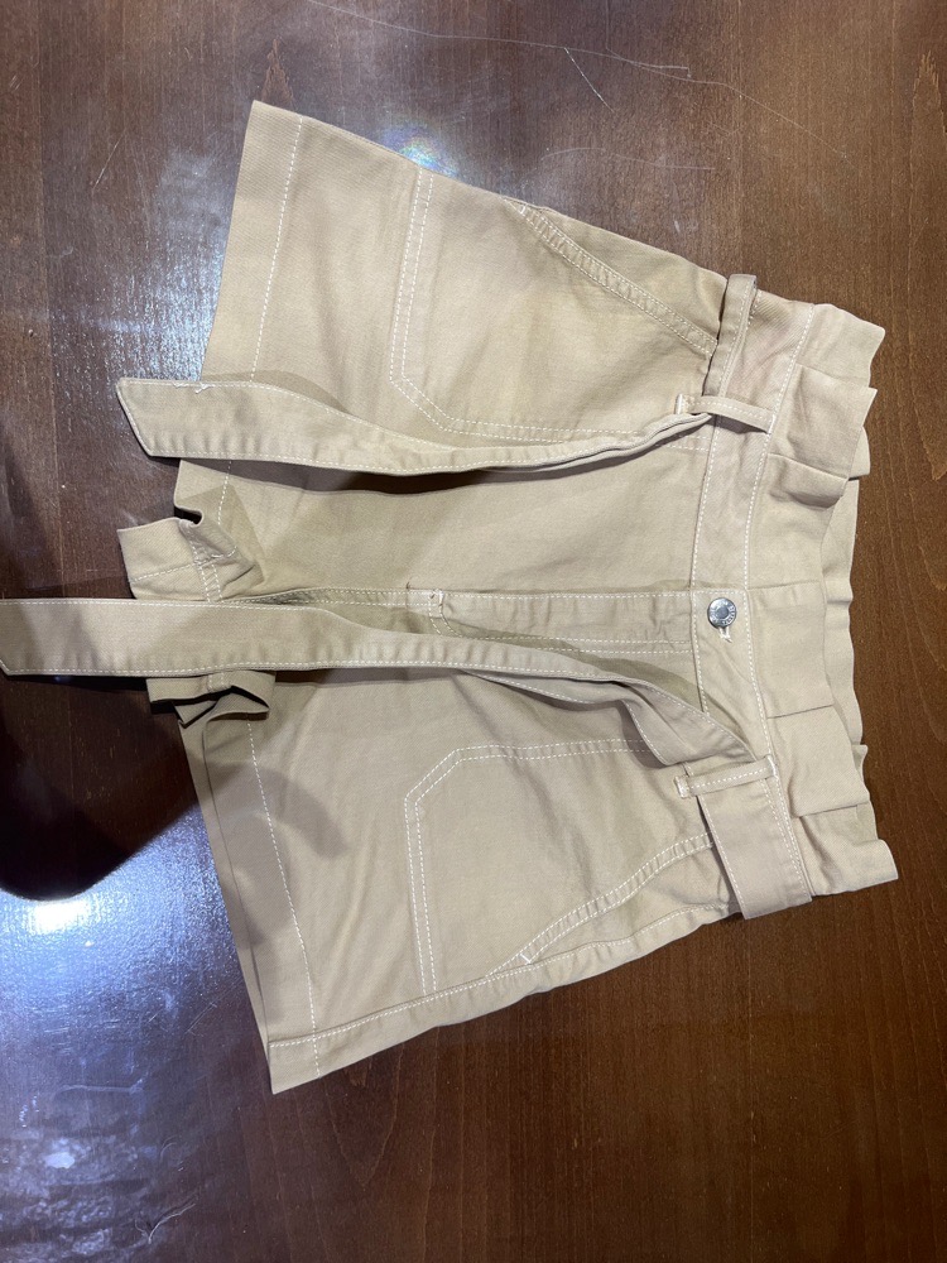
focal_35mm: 26
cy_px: 632
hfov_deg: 53.1
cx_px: 474
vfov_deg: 67.3
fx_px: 948
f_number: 1.6
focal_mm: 5.1
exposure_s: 1/50
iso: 125
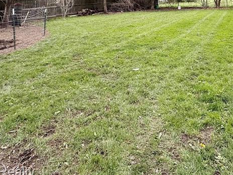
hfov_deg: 56.0
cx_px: 169
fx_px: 209
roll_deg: +1.4
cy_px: -13
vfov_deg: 38.4
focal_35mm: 31
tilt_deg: +2.5
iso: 50
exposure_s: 1/190
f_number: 2.2
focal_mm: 2.22
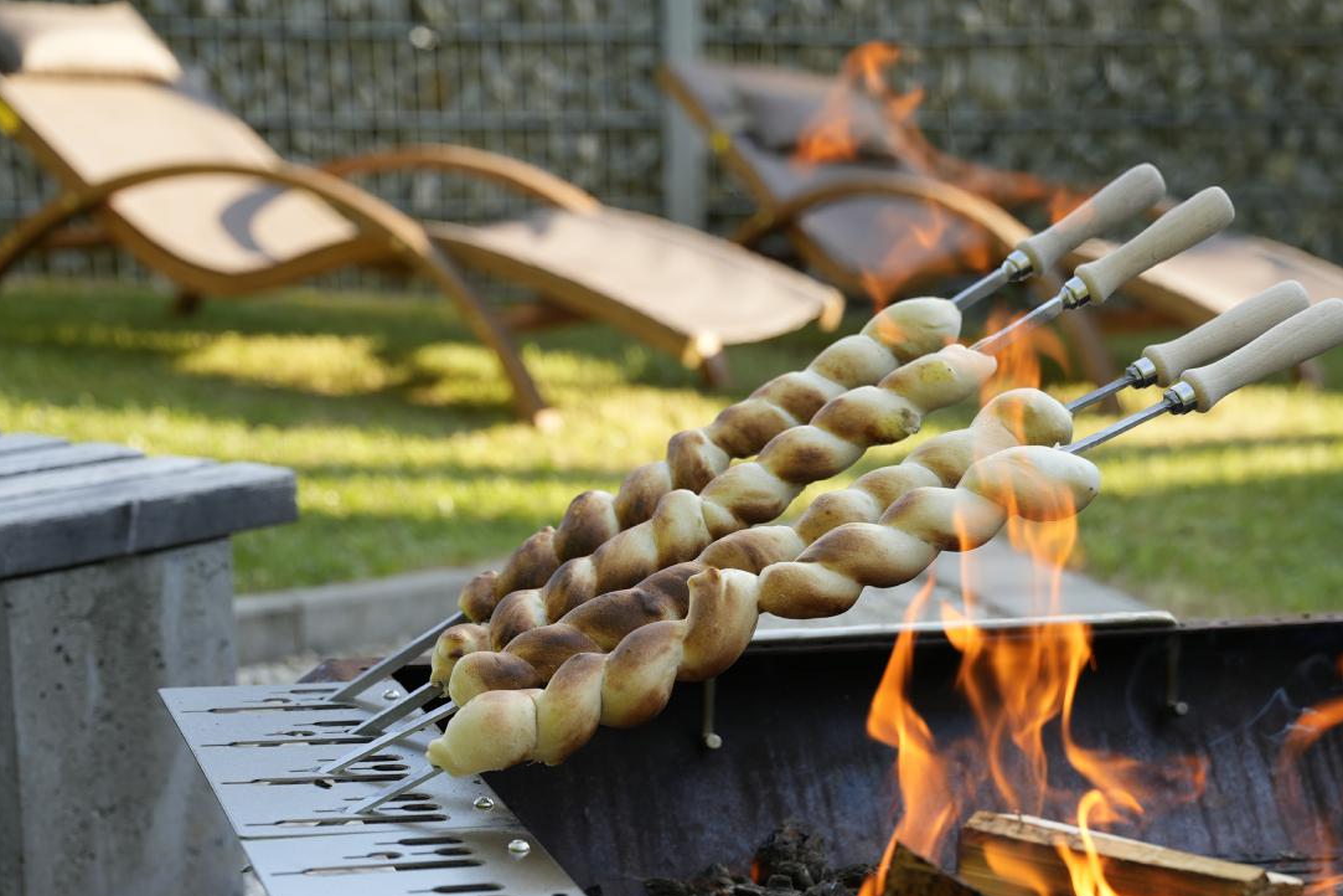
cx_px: 888
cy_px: 764
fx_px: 2936
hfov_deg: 25.6
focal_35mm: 79
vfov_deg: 17.1
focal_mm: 44.4
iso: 100
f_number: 3.2
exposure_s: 1/250
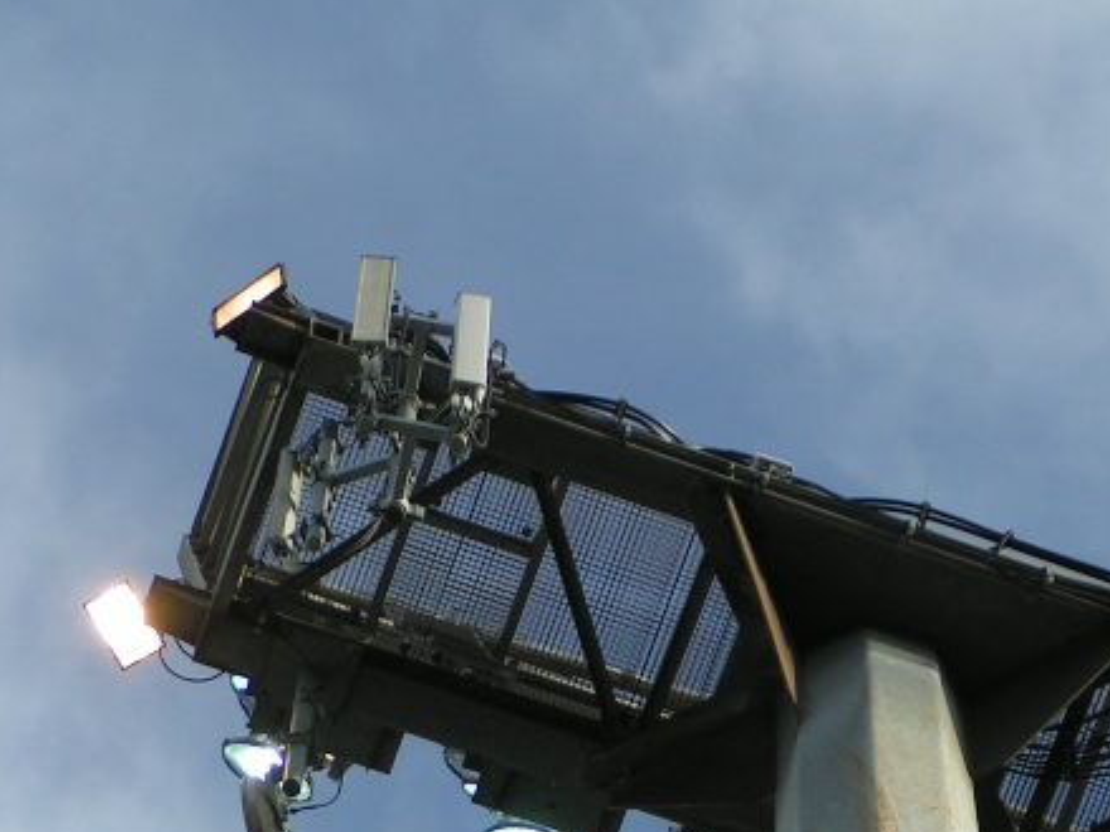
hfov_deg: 8.3
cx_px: 797
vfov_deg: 6.2
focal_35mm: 238
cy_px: 736
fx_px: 7632
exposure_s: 1/500
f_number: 3.5
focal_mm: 20
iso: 50
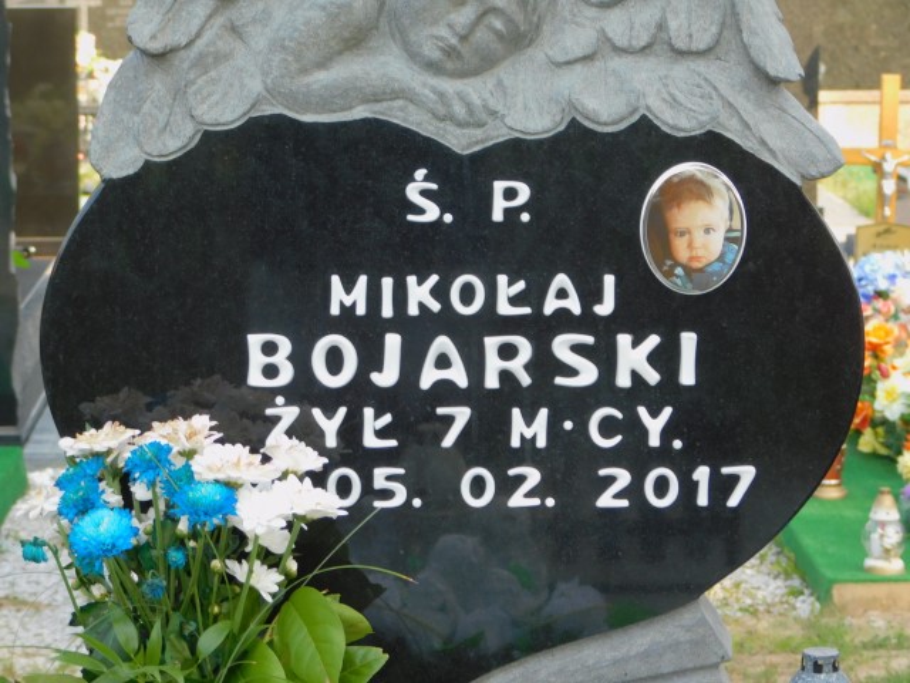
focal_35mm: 115
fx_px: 3023
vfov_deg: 12.9
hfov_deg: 17.1
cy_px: 342
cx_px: 455
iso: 125
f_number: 4.8
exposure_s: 1/125
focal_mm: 20.3
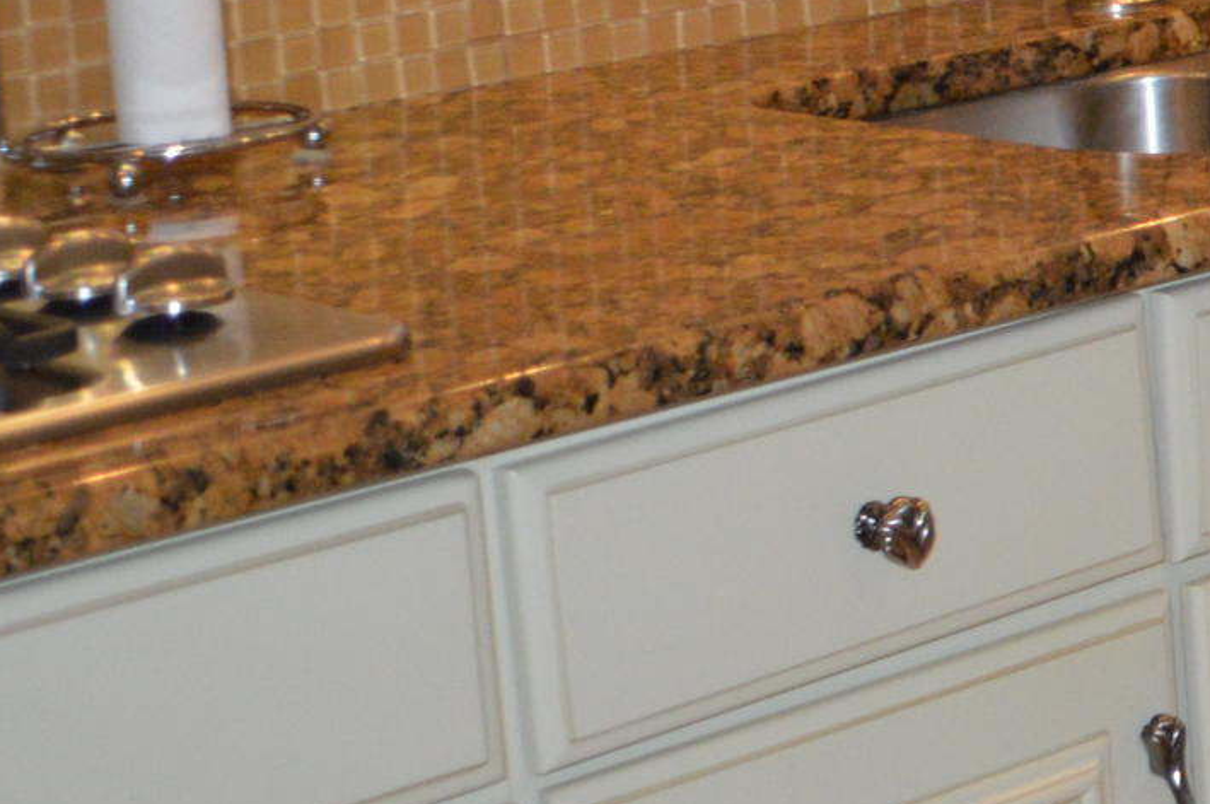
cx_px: 2437
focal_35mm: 165
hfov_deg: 11.3
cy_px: -10
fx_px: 5539
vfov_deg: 8.3
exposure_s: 1/60
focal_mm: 26
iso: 1100
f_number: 4.2
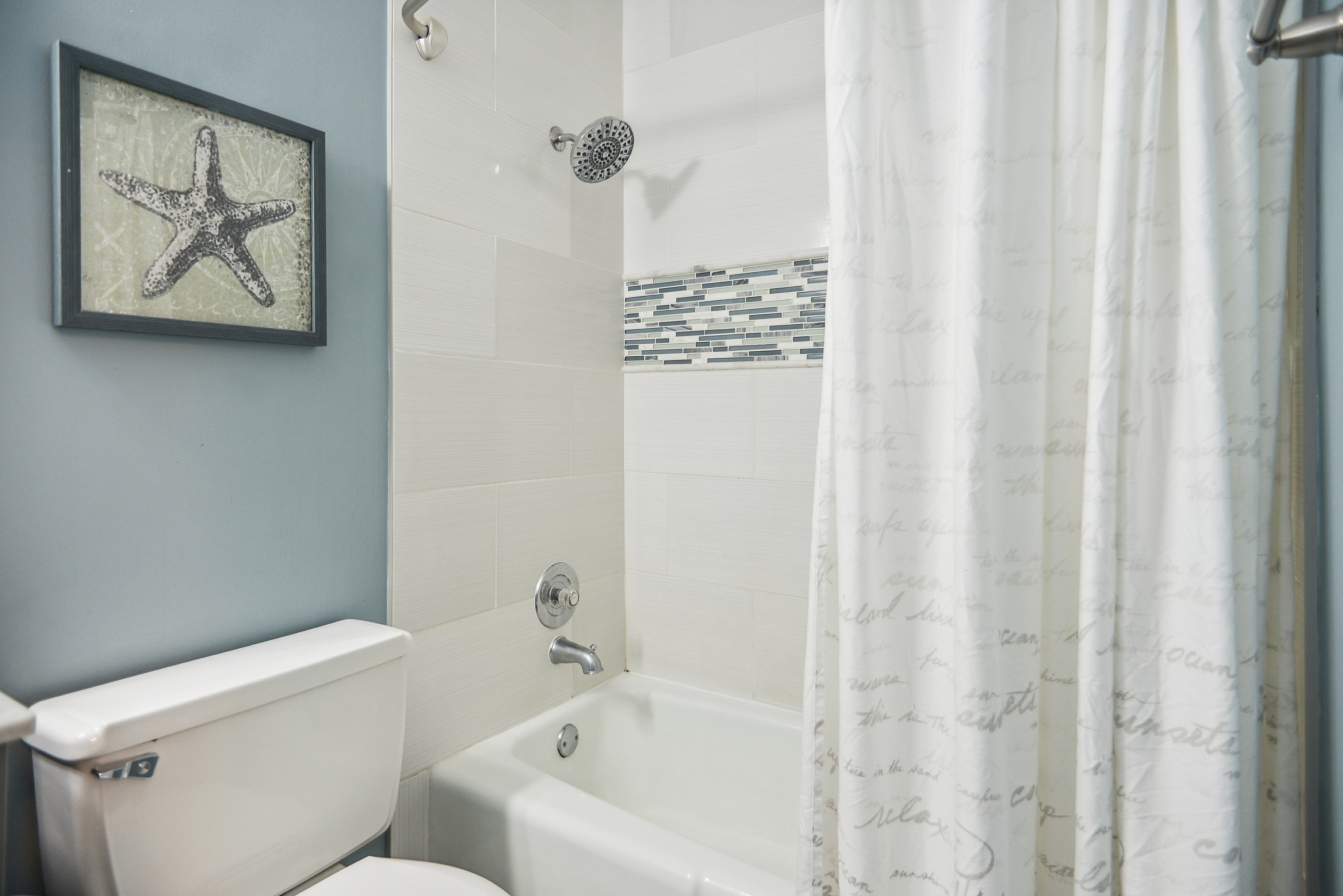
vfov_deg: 62.0
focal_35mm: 20
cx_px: 672
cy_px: 448
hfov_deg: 84.0
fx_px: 746
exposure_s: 1/40
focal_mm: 20
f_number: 3.5
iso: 400
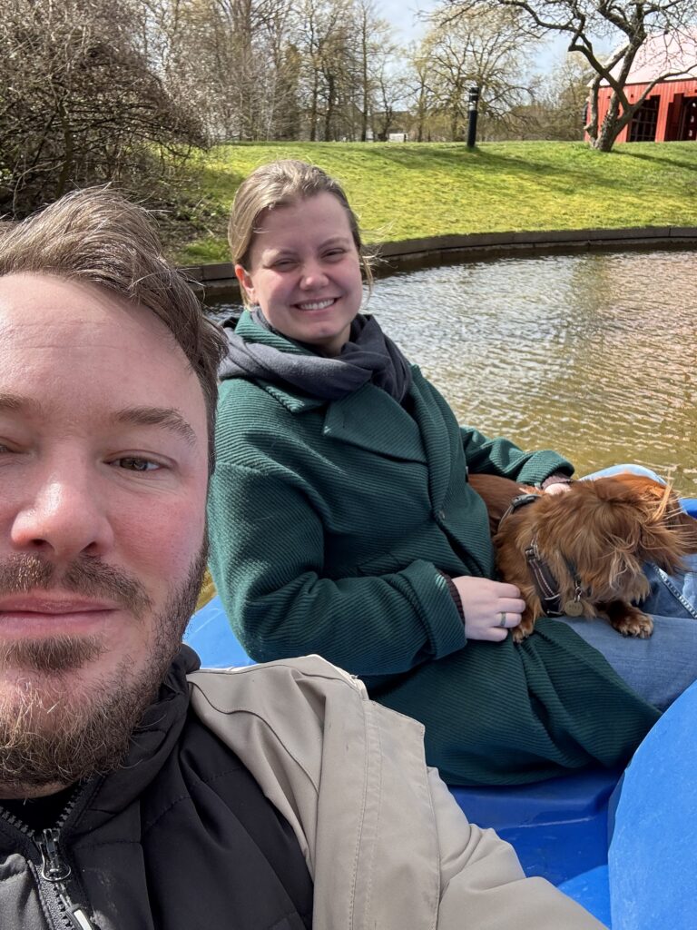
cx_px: 348
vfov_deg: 60.0
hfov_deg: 46.8
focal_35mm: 30
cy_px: 465
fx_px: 805
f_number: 1.9
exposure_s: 1/552
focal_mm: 2.69
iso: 25
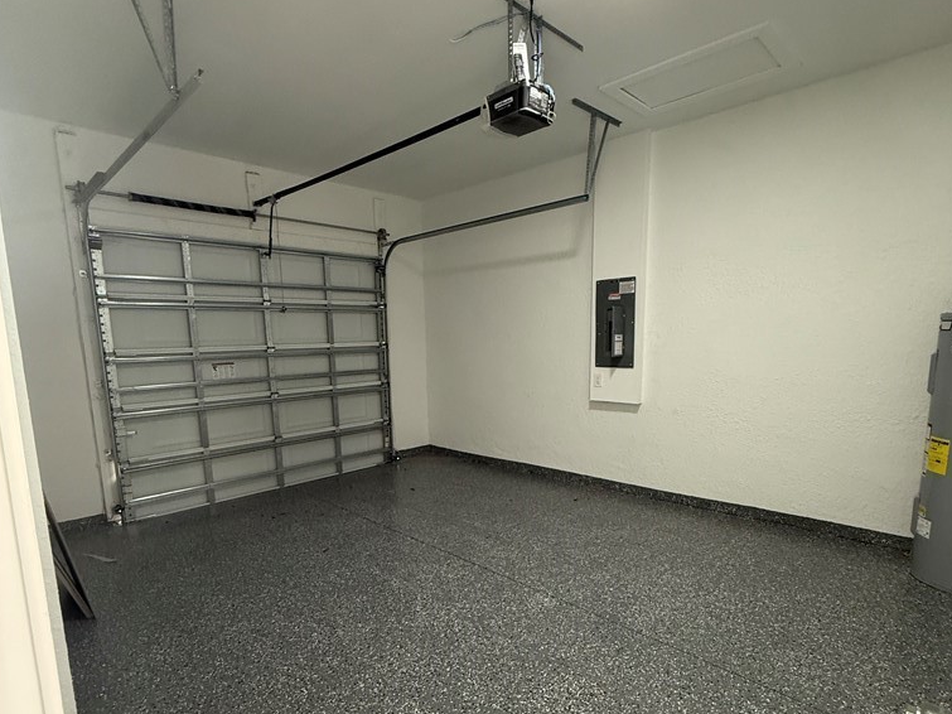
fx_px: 522
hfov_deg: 84.7
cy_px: 418
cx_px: 475
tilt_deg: -8.6
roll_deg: +0.9
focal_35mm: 19
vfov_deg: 68.2
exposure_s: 1/60
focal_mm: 2.22
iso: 250
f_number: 2.2
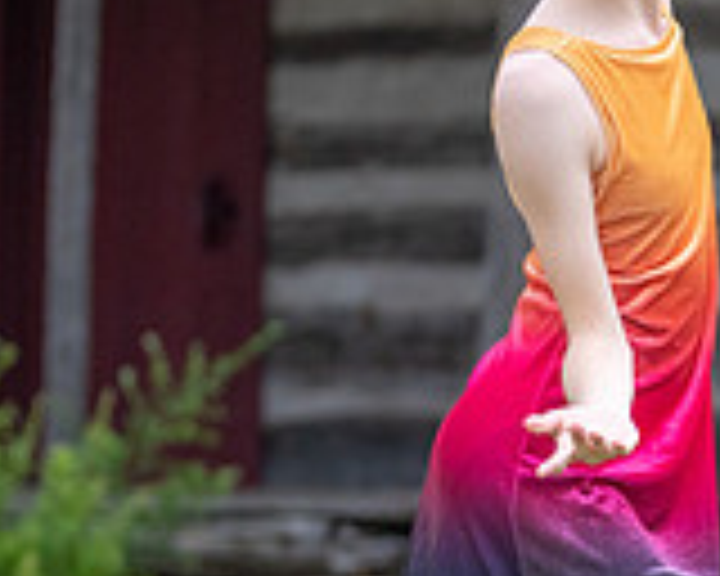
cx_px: 607
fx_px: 7075
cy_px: 397
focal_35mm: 332
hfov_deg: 5.8
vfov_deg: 4.7
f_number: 2.8
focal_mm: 86
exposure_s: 1/320
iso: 1250
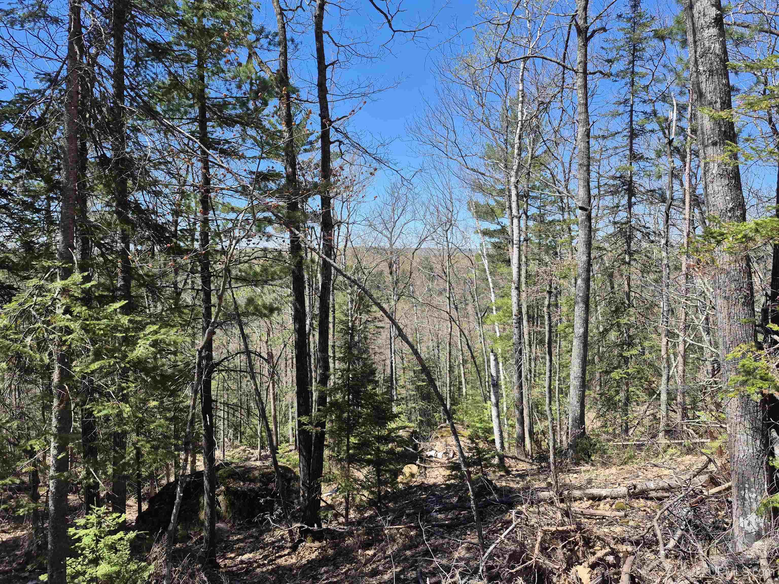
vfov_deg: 58.9
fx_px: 518
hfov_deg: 73.9
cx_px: 390
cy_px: 292
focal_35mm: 23
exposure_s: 1/844
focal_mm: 5.4
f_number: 1.8
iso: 25
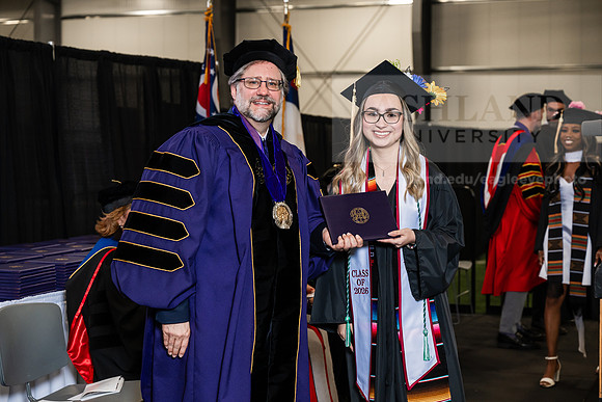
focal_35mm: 70
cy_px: 201
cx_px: 301
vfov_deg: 19.5
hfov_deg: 28.8
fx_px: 1171
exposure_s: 1/200
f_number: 4.5
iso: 1250
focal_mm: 70
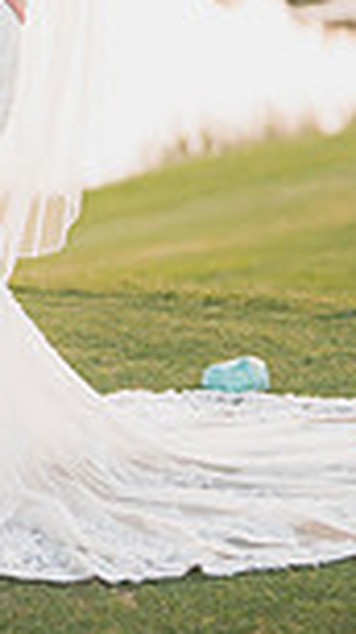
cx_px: -108
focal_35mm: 198
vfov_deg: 10.8
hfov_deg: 6.1
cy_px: -35
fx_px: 3325
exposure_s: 1/800
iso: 640
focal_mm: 50
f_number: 1.2
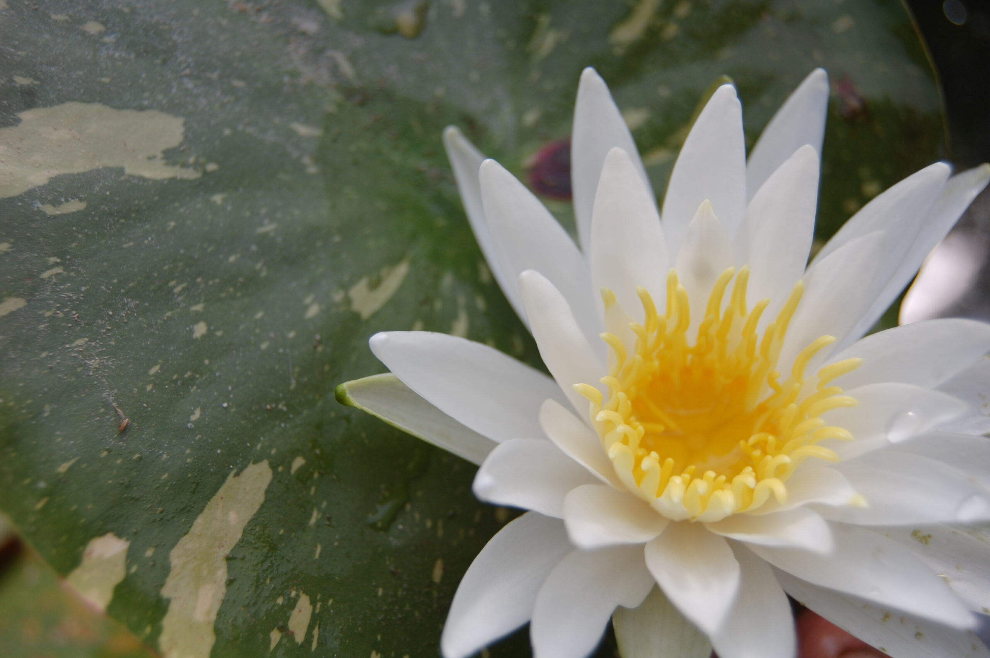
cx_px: 495
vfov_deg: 28.9
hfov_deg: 42.4
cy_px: 329
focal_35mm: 46
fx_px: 1278
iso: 200
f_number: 4.5
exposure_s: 1/800
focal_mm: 31
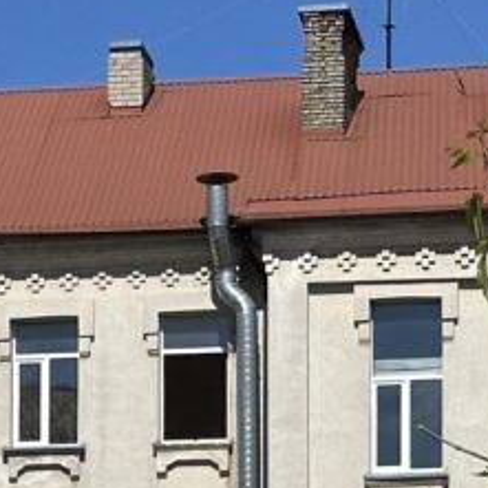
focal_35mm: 197
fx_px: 3142
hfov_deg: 8.9
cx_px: 95
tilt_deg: +6.0
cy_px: 643
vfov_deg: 8.7
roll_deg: -1.0
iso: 64
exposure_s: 1/8929
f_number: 1.78
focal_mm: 6.86
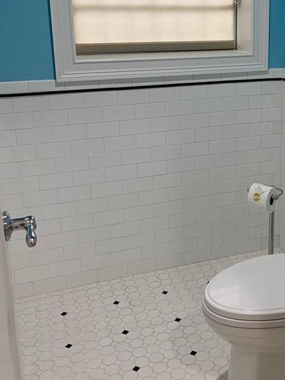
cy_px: 125
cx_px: 243
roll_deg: -0.6
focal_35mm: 45
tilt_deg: -14.6
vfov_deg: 41.5
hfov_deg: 31.1
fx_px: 494
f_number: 1.8
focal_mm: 4.25
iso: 80
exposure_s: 1/60
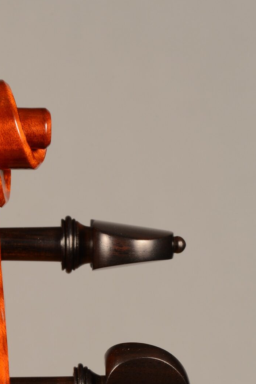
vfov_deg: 8.0
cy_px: 326
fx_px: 2728
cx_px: -55
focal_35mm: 256
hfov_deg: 5.3
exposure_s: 1
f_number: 22
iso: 100
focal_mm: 105
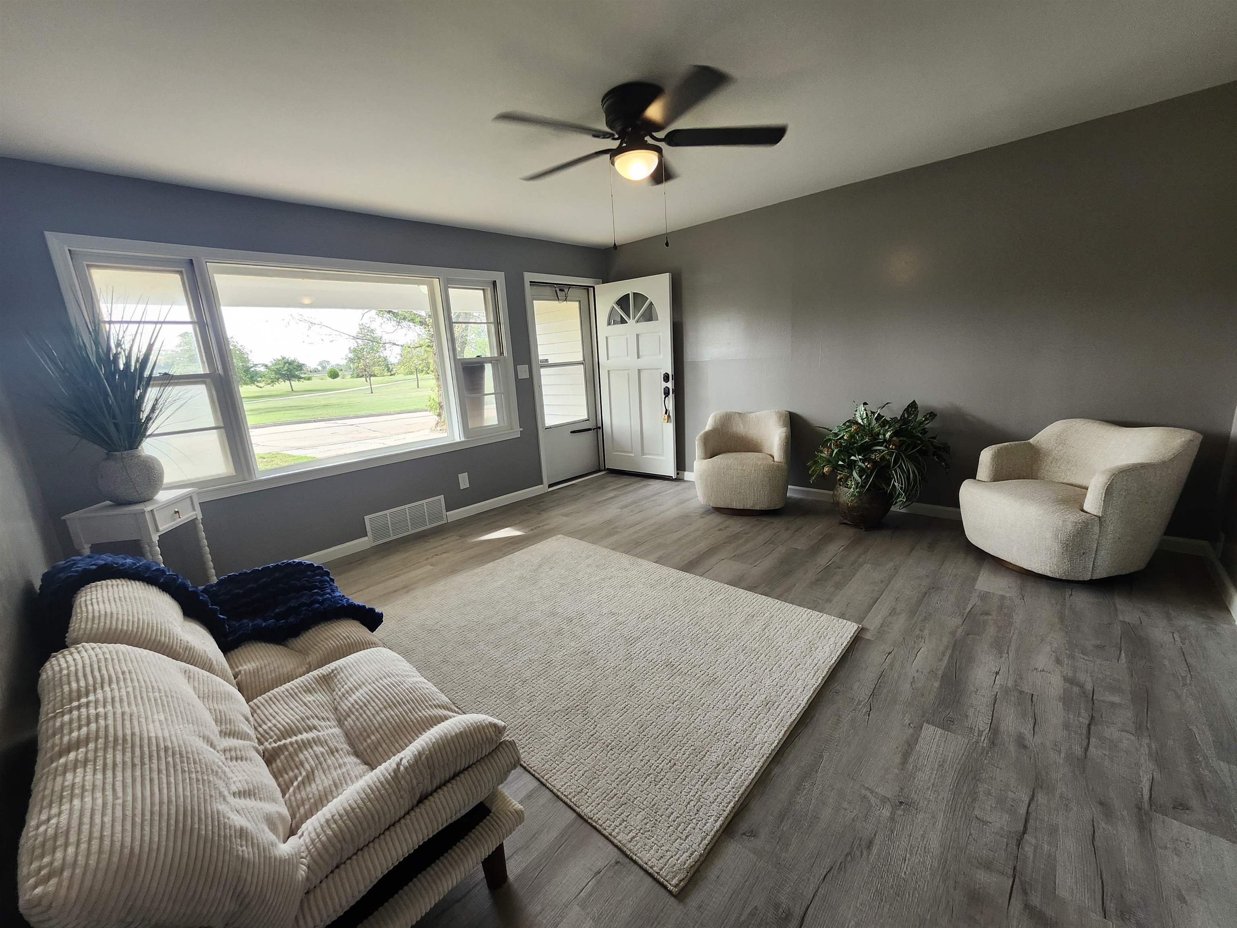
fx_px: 465
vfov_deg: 89.9
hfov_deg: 106.2
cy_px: 464
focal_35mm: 13
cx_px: 618
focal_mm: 1.74
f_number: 2.2
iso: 100
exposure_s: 1/60
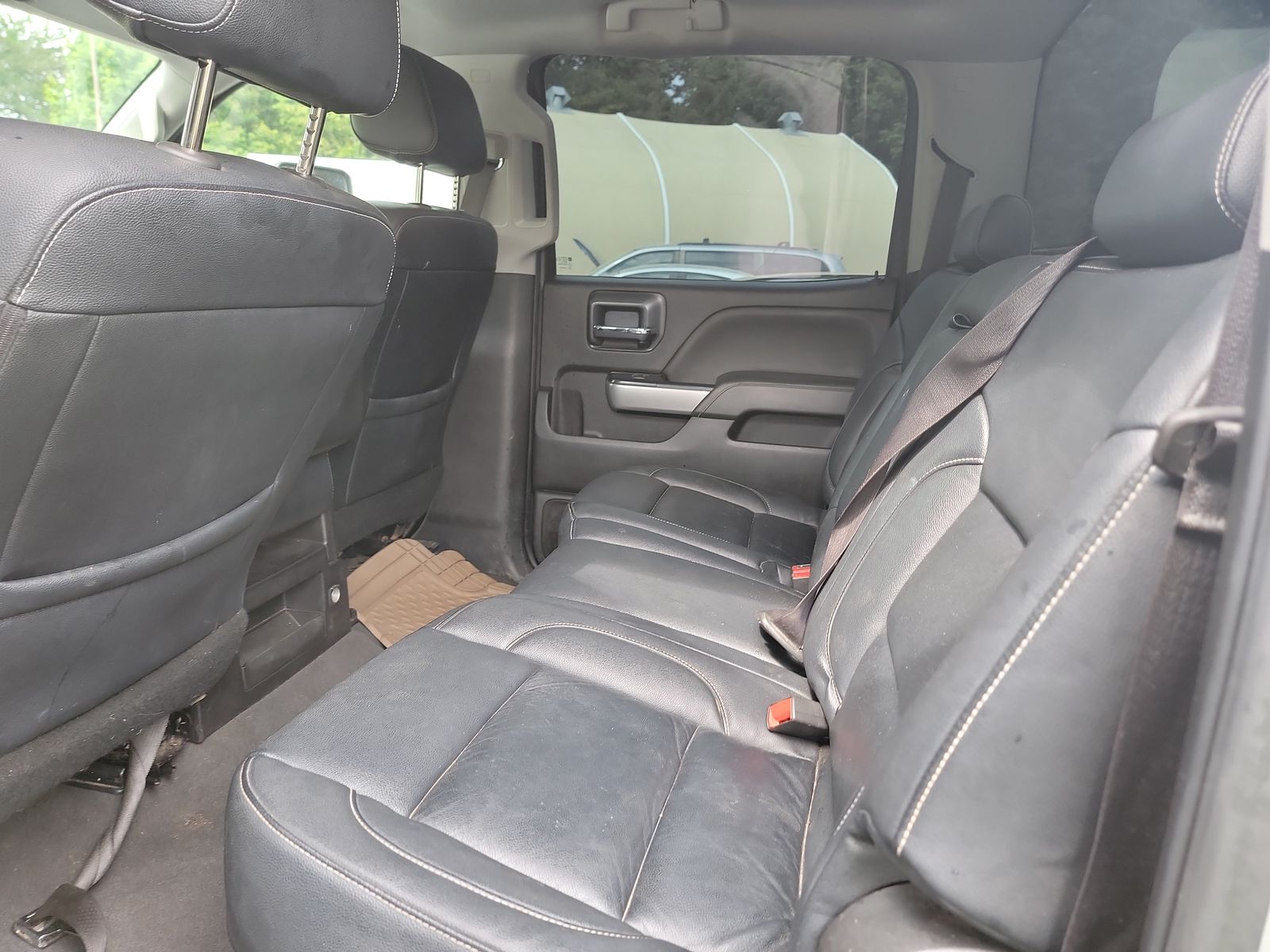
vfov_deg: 56.8
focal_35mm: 24
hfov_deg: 71.6
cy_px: 476
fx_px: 881
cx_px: 635
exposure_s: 1/59
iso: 254
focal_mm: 6.7
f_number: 1.8
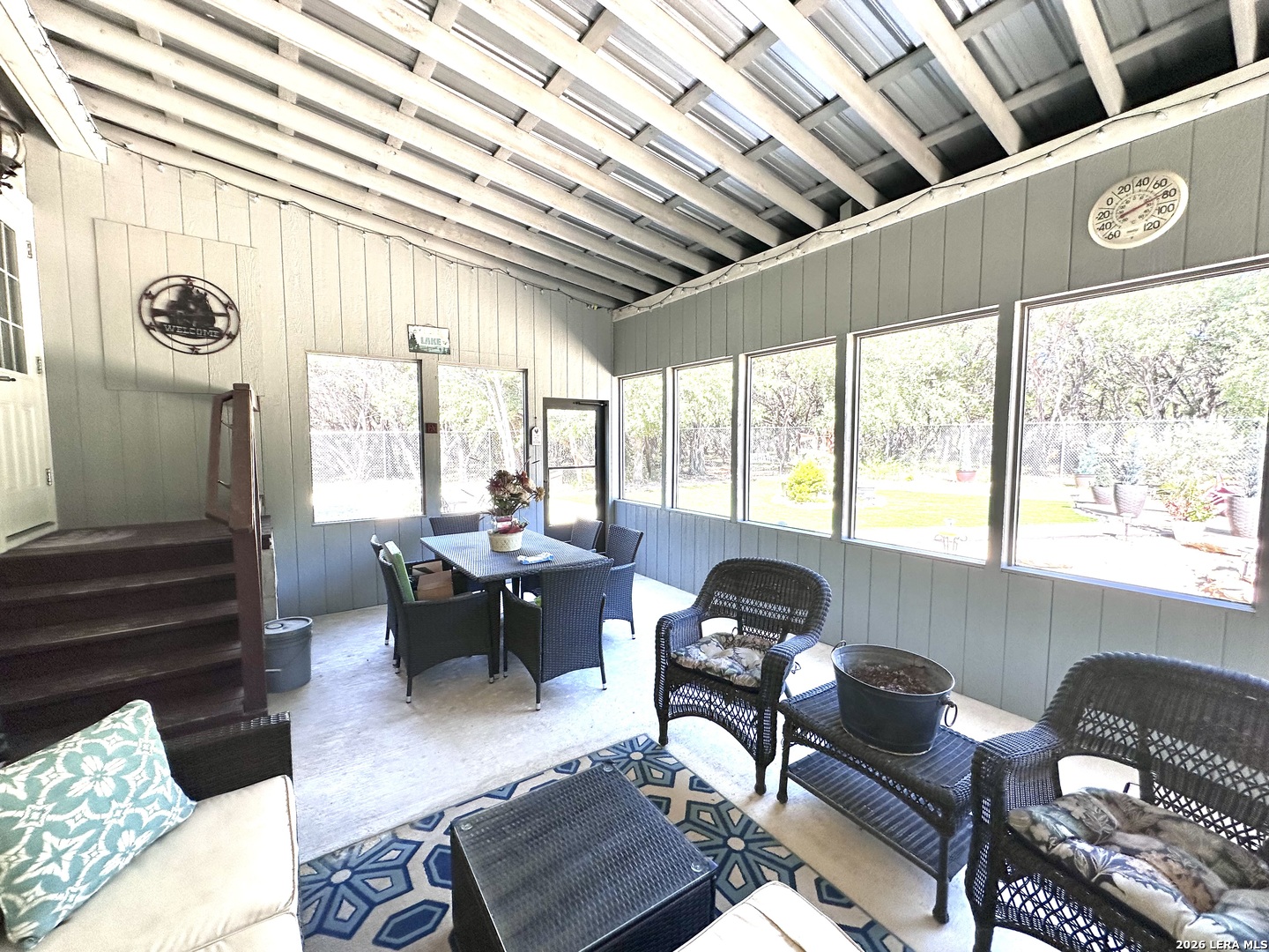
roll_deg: -0.2
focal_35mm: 14
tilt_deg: -4.6
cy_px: 476
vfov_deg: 85.7
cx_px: 634
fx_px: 513
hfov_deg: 102.1
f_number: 2.2
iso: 40
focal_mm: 2.22
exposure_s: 1/137
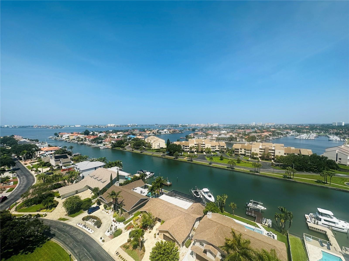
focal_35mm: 14
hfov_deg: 102.1
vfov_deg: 85.7
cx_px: 174
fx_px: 141
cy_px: 130
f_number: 2.2
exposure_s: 1/2618
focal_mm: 2.22
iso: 50
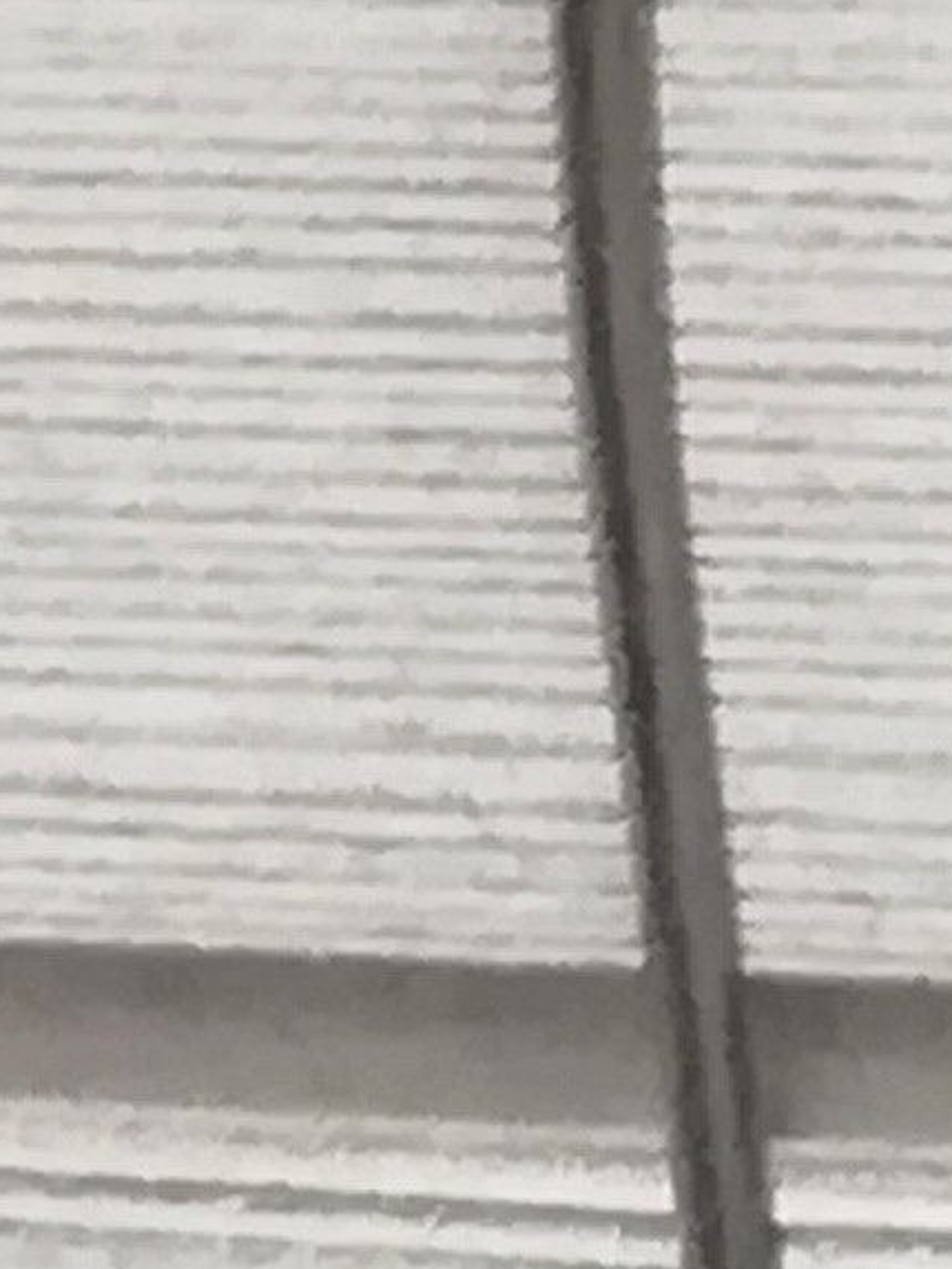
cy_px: 2790
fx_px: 7184
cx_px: 1249
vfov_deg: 9.3
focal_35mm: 196
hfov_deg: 7.5
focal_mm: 3.79
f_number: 2
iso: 500
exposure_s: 1/25
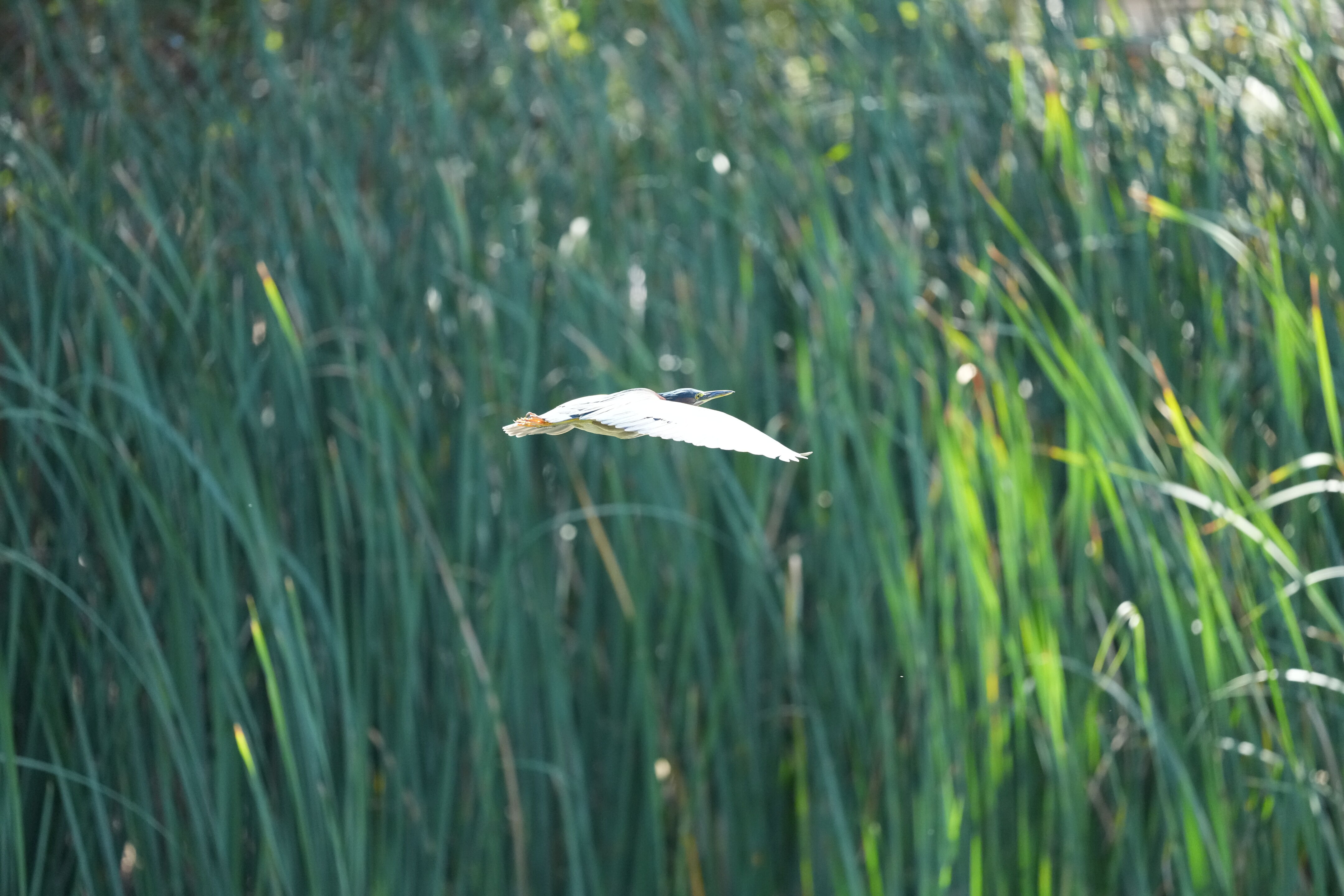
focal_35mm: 400
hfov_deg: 5.2
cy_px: 448
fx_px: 14932
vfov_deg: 3.4
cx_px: 672
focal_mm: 400
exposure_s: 1/2500
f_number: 4.5
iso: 4000
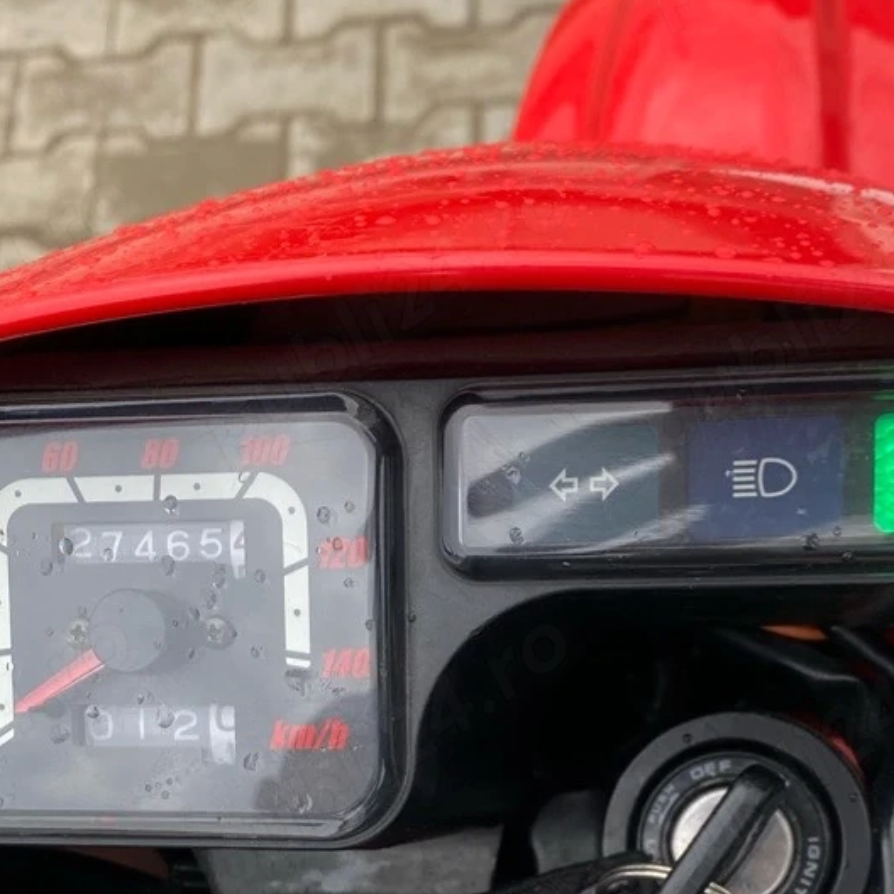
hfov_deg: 29.5
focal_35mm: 58
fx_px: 1695
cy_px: 825
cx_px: 498
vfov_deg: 28.3
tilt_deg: -60.1
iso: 64
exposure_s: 1/121
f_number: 1.8
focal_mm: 4.25
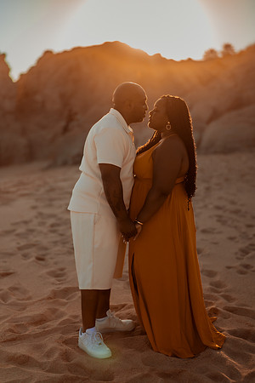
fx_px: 616
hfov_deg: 23.4
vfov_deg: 34.5
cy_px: 192
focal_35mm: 58
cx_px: 128
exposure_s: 1/4000
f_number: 1.4
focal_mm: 58
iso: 100
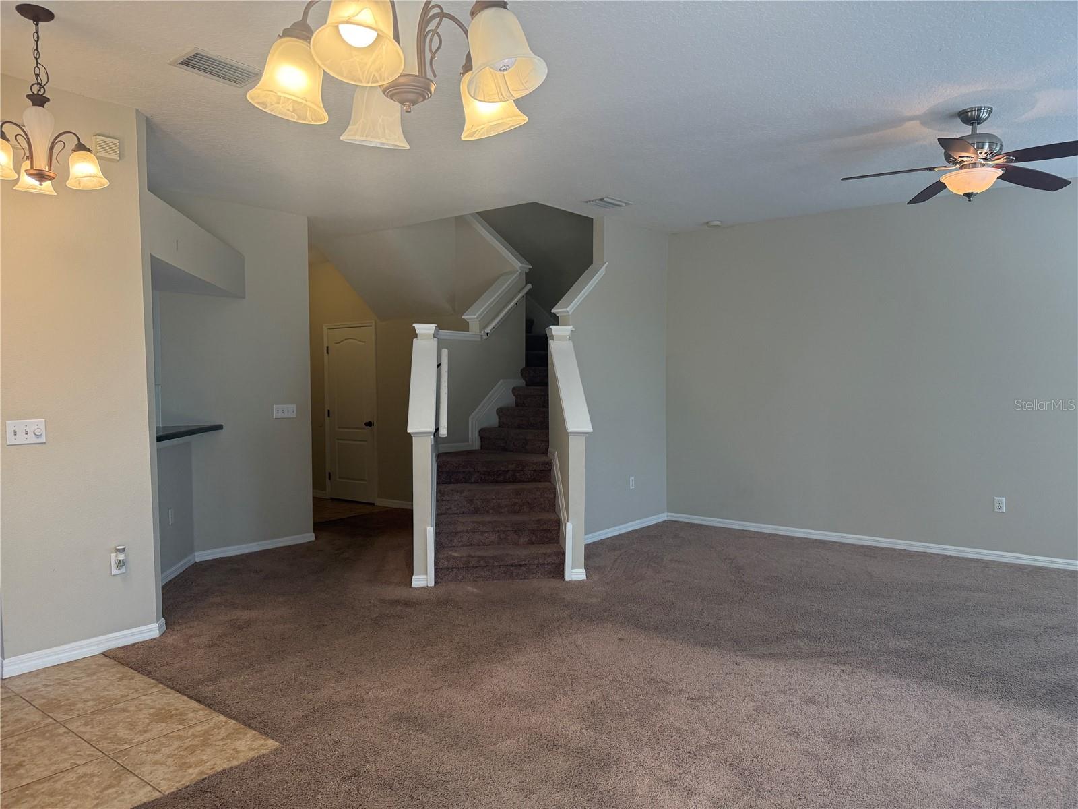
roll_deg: +1.3
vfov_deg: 56.8
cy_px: 404
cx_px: 539
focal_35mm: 24
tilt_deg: -1.0
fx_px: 747
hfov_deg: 71.6
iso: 200
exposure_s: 1/148
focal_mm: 6.76
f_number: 1.78
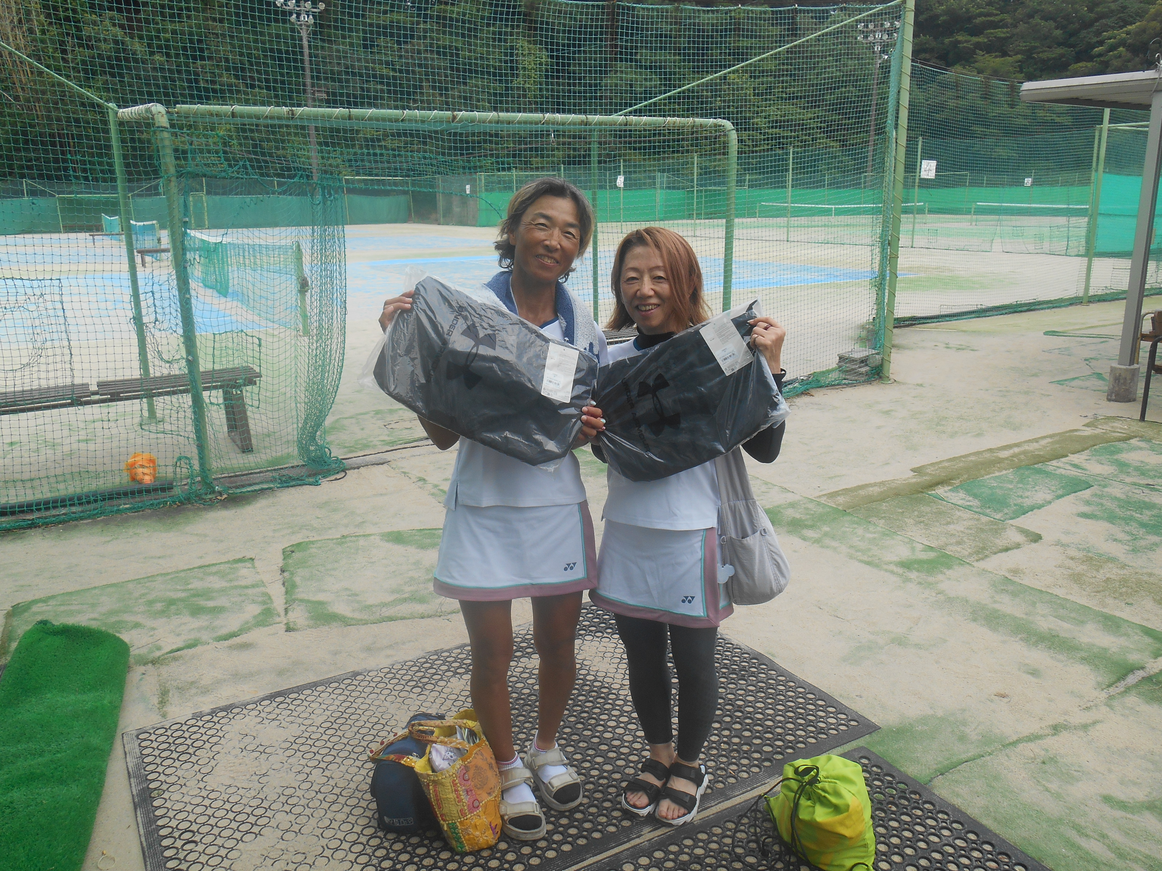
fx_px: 873
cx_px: 581
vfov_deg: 53.1
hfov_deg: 67.3
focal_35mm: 26
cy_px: 436
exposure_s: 1/125
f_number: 3.4
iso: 80
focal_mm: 4.7
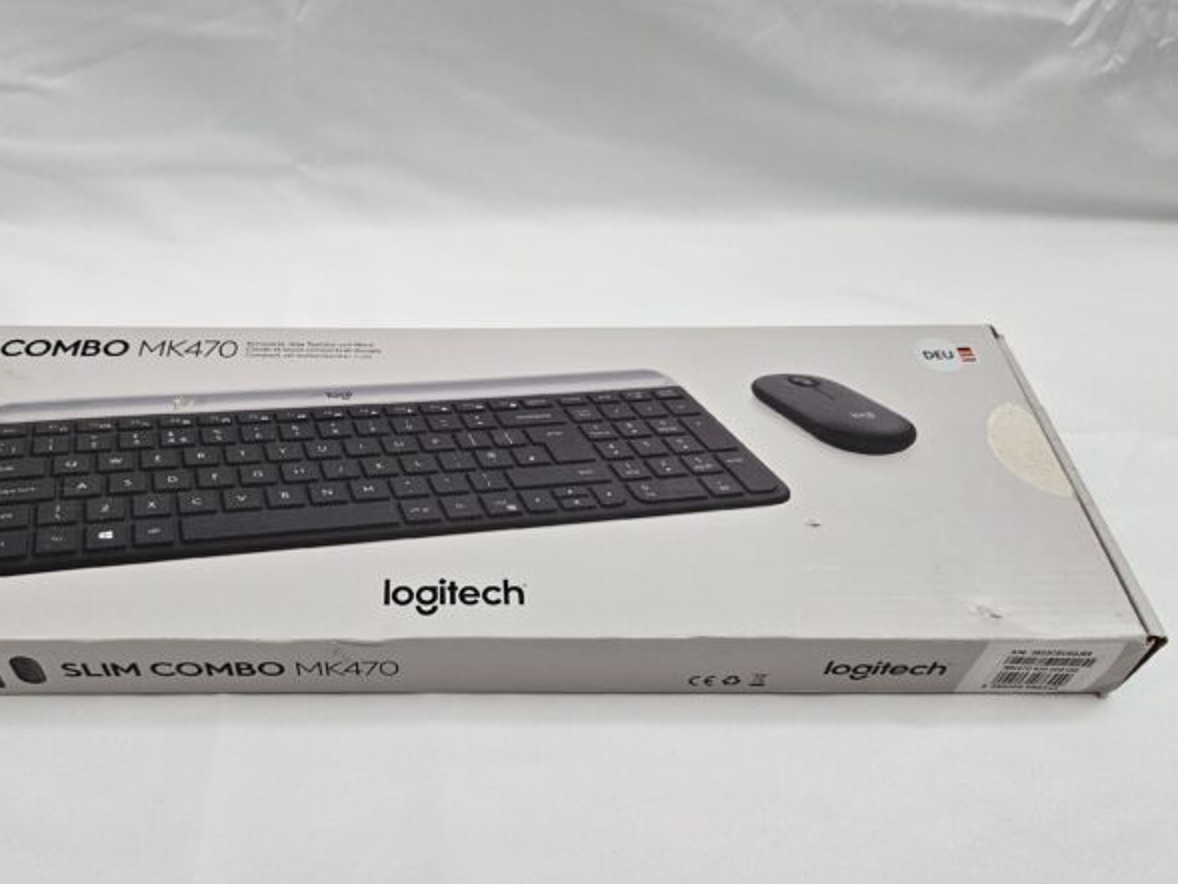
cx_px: 452
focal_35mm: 30
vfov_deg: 46.8
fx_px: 1021
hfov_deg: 59.3
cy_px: 476
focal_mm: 5.4
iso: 25
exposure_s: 1/173
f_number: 1.8
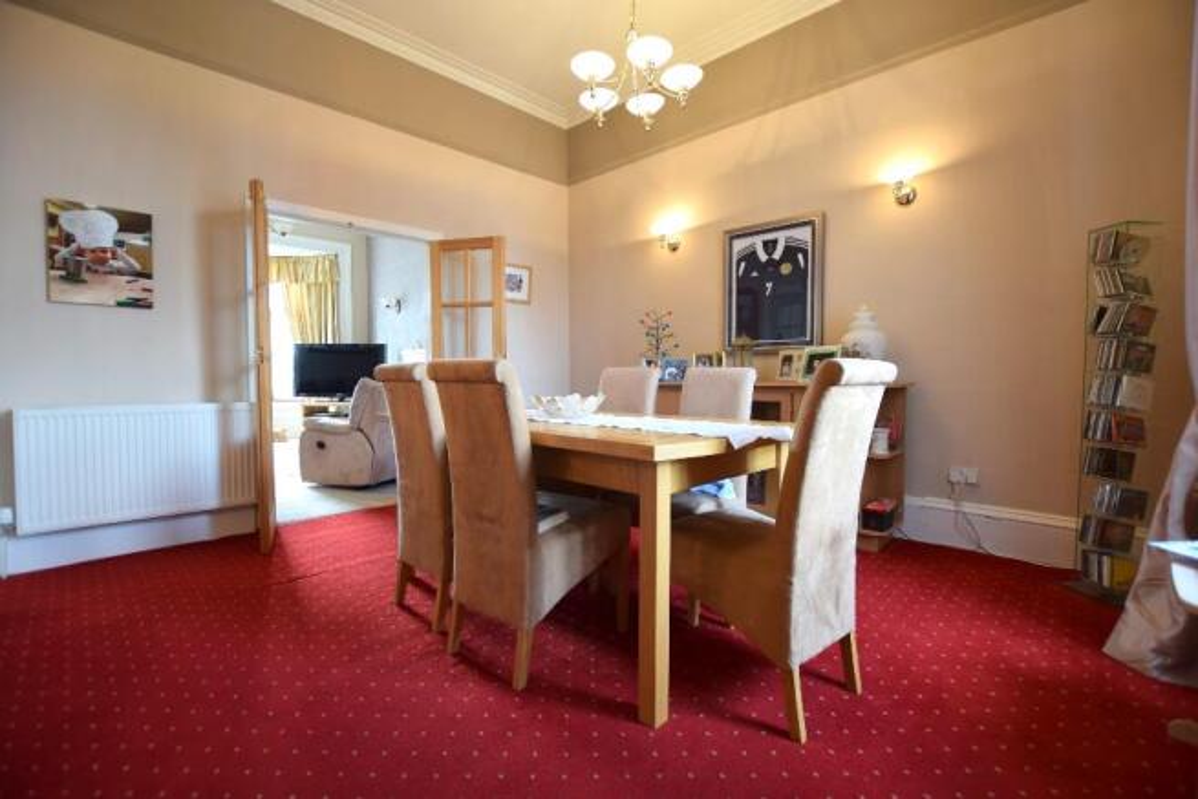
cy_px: 400
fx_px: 499
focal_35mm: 15
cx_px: 599
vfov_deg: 77.4
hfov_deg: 100.4
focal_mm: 10
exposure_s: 1/6
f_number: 4
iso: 100
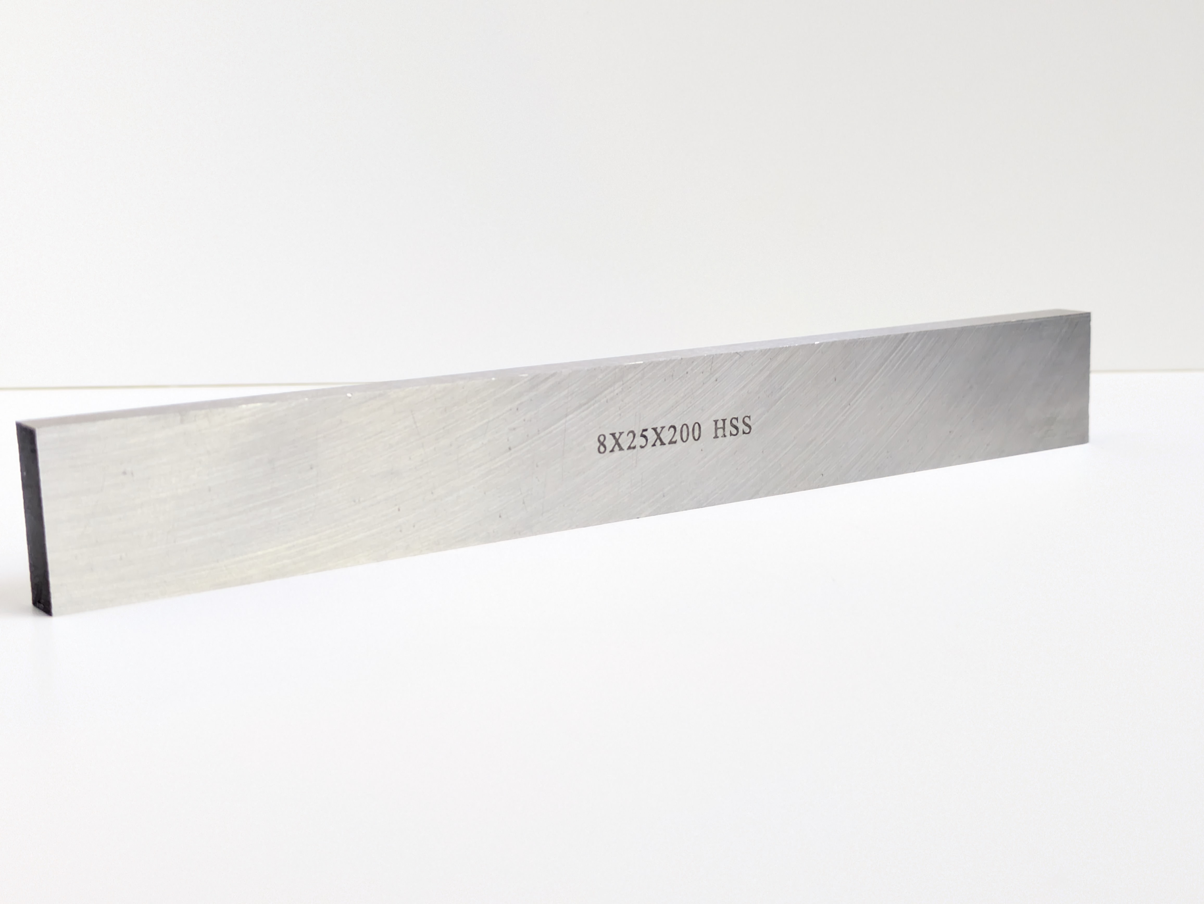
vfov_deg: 28.6
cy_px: 452
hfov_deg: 37.5
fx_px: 1775
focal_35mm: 51
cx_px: 602
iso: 483
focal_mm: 5.43
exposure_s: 1/100
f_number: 1.89
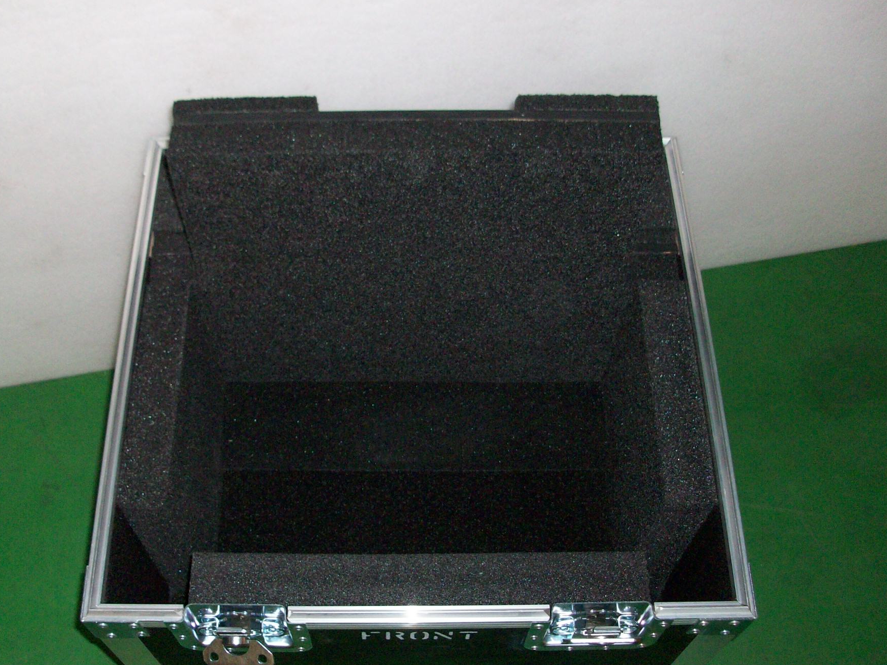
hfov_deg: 46.8
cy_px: 354
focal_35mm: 40
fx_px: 1025
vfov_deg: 35.9
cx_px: 435
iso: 160
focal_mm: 5.7
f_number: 2.8
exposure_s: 1/60
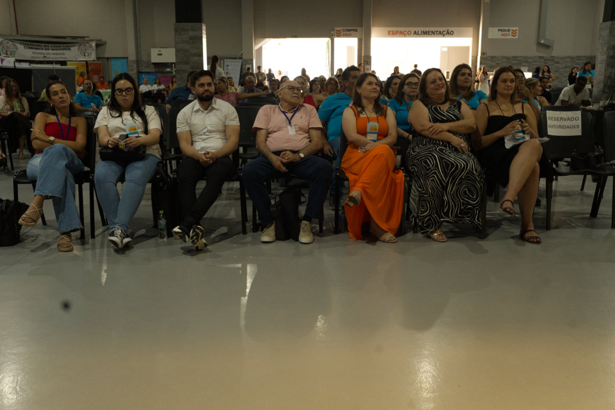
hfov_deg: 54.4
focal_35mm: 35
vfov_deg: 37.9
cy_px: 205
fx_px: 598
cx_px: 308
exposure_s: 1/100
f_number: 5.6
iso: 5000
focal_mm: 35
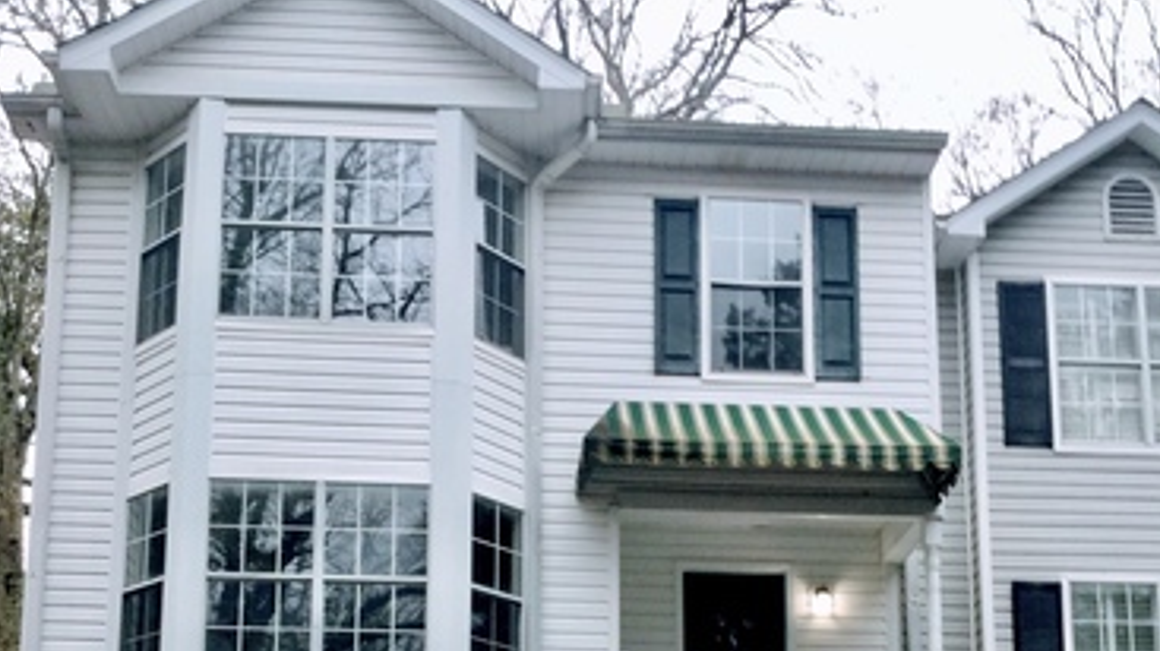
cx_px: 580
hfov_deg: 44.6
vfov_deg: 23.9
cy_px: 758
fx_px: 1414
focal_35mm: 46
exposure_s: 1/60
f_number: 2.4
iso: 32
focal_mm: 3.3
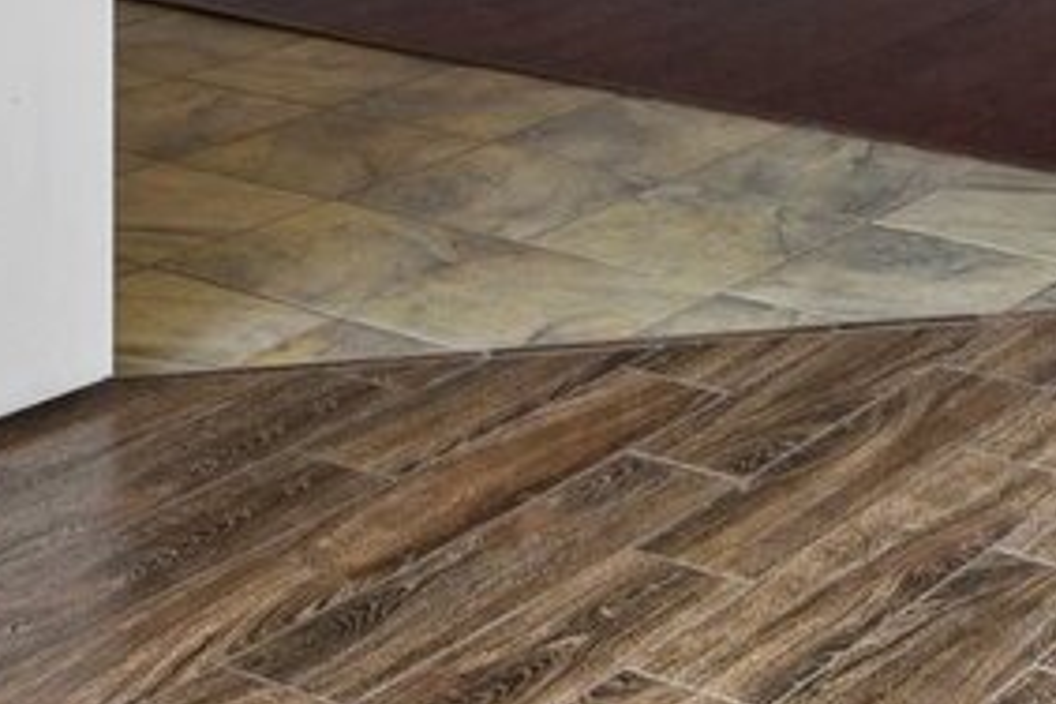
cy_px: -622
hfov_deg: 21.8
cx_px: 884
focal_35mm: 92
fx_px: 2698
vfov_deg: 13.2
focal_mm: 16
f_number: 8
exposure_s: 1/15
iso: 500
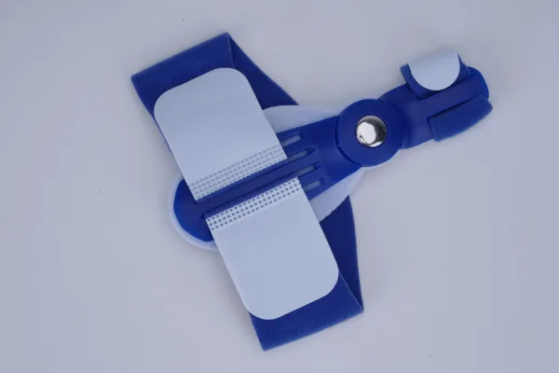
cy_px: 186
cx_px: 280
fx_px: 1397
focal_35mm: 90
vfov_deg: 15.2
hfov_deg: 22.6
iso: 100
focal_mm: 90
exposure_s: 1/125
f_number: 22
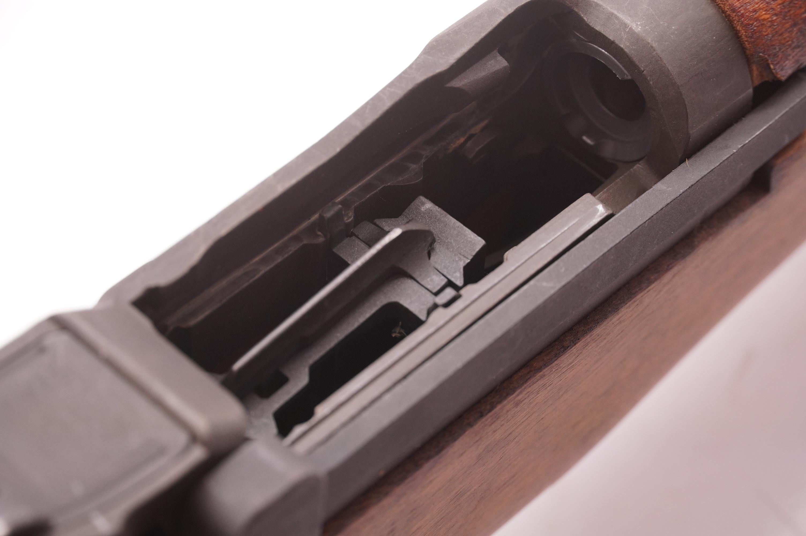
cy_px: 268
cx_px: 403
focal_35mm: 130
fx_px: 2919
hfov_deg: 15.7
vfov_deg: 10.5
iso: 800
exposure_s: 1/125
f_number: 5.6
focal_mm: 87
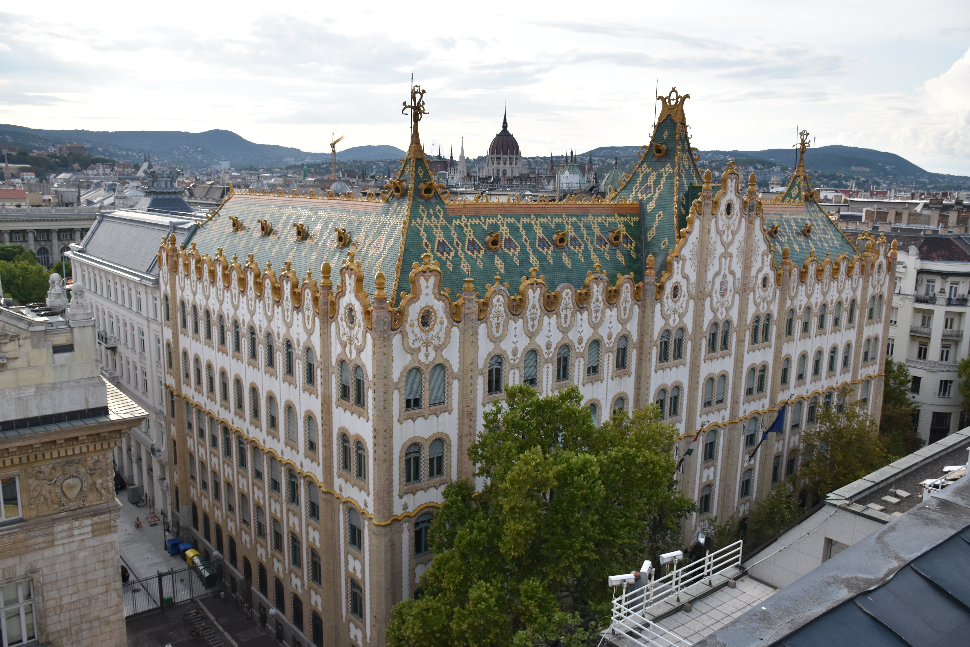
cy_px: 324
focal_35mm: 30
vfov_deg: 43.6
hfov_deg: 61.9
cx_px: 485
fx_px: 808
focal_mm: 20
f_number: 5.6
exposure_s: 1/1250
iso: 400
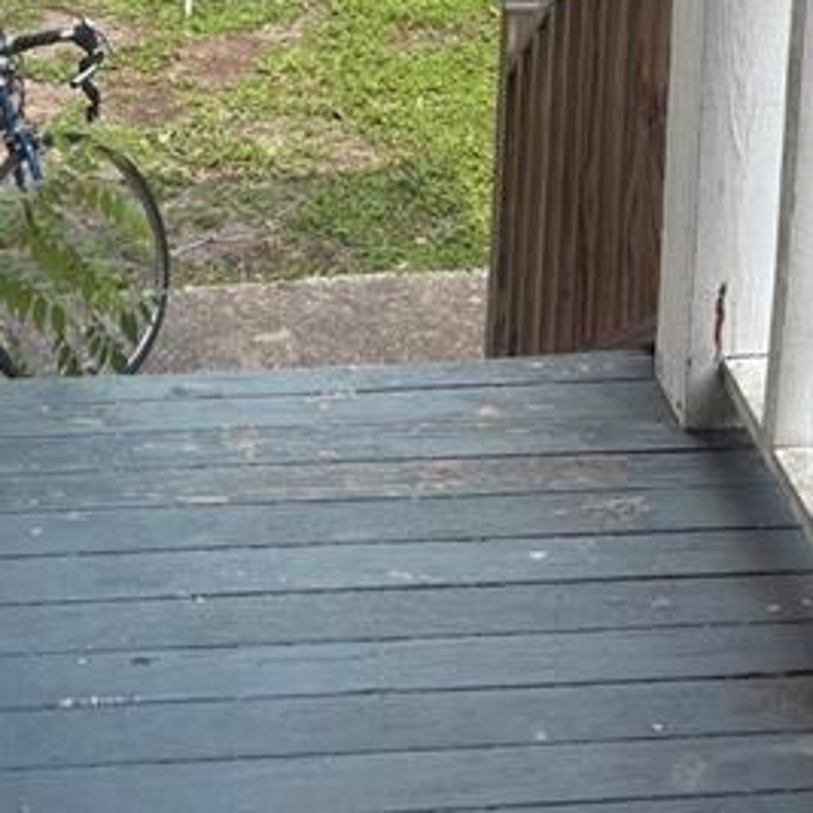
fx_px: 1754
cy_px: -283
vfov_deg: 22.8
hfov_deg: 26.1
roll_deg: -0.7
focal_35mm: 66
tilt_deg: -9.8
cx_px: 384
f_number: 1.6
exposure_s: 1/895
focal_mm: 5.96
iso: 50
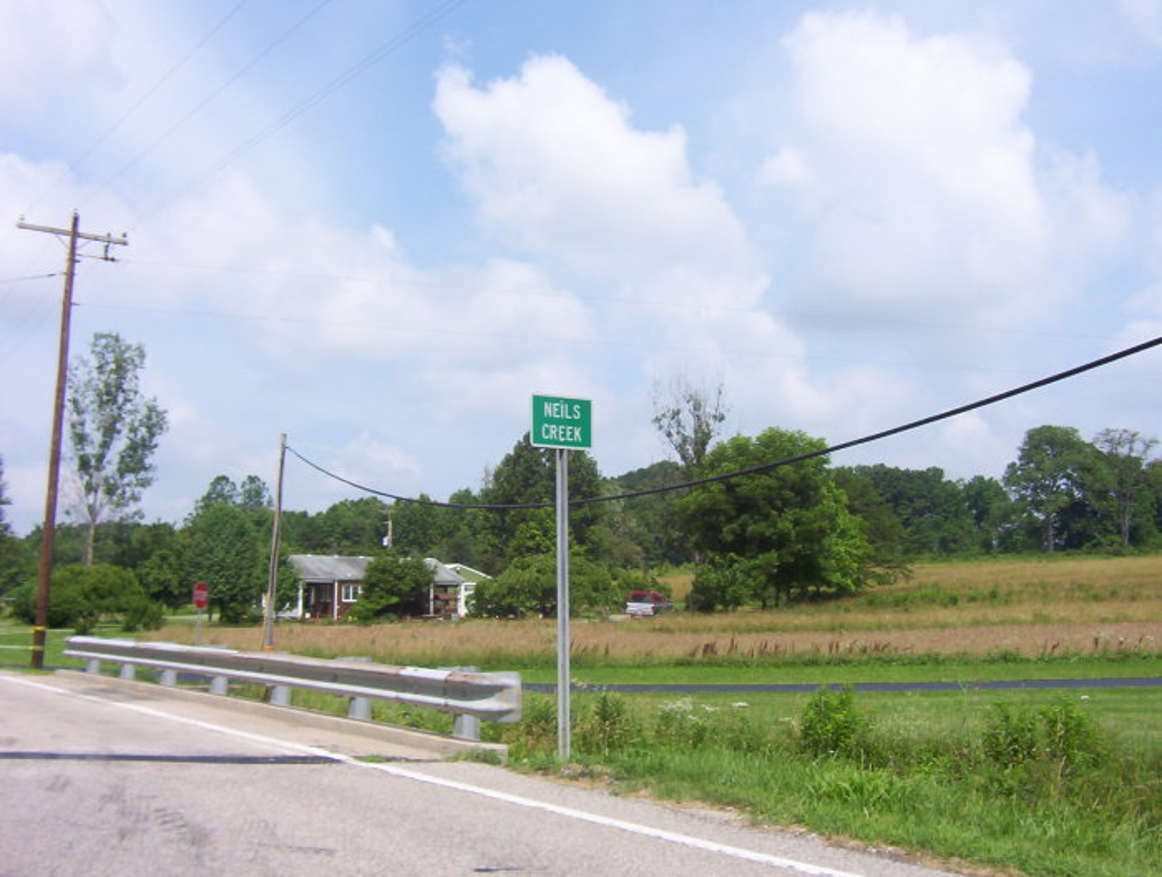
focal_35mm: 36
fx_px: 1211
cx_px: 581
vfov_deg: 39.8
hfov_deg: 51.3
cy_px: 438
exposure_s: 1/671
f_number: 5.24
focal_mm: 5.54
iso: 100
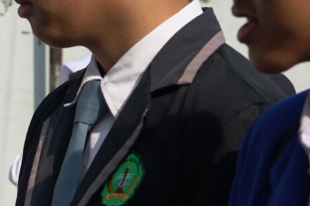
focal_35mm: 218
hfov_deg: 9.2
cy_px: 123
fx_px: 1876
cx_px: -175
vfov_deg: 6.3
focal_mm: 39
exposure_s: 1/800
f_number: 5.6
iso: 100
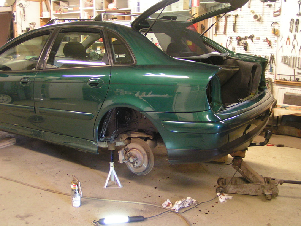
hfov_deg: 49.0
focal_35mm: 38
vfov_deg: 37.7
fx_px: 330
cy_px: 113
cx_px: 150
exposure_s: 1/13
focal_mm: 5.8
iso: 200
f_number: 2.8
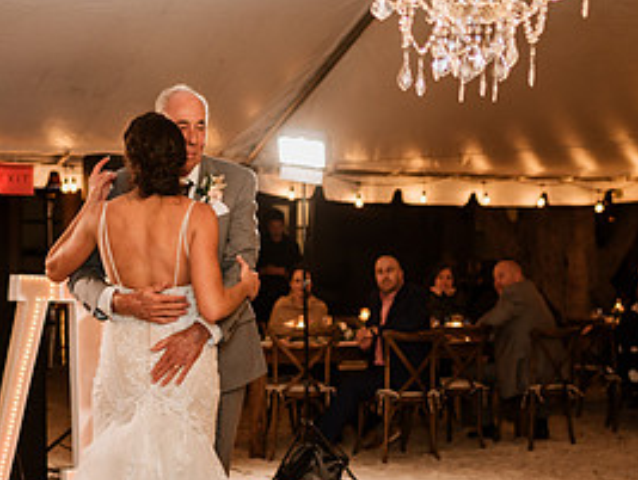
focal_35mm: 73
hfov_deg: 26.5
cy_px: 362
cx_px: 213
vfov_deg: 20.1
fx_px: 1347
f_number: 2
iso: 500
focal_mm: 35
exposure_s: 1/160
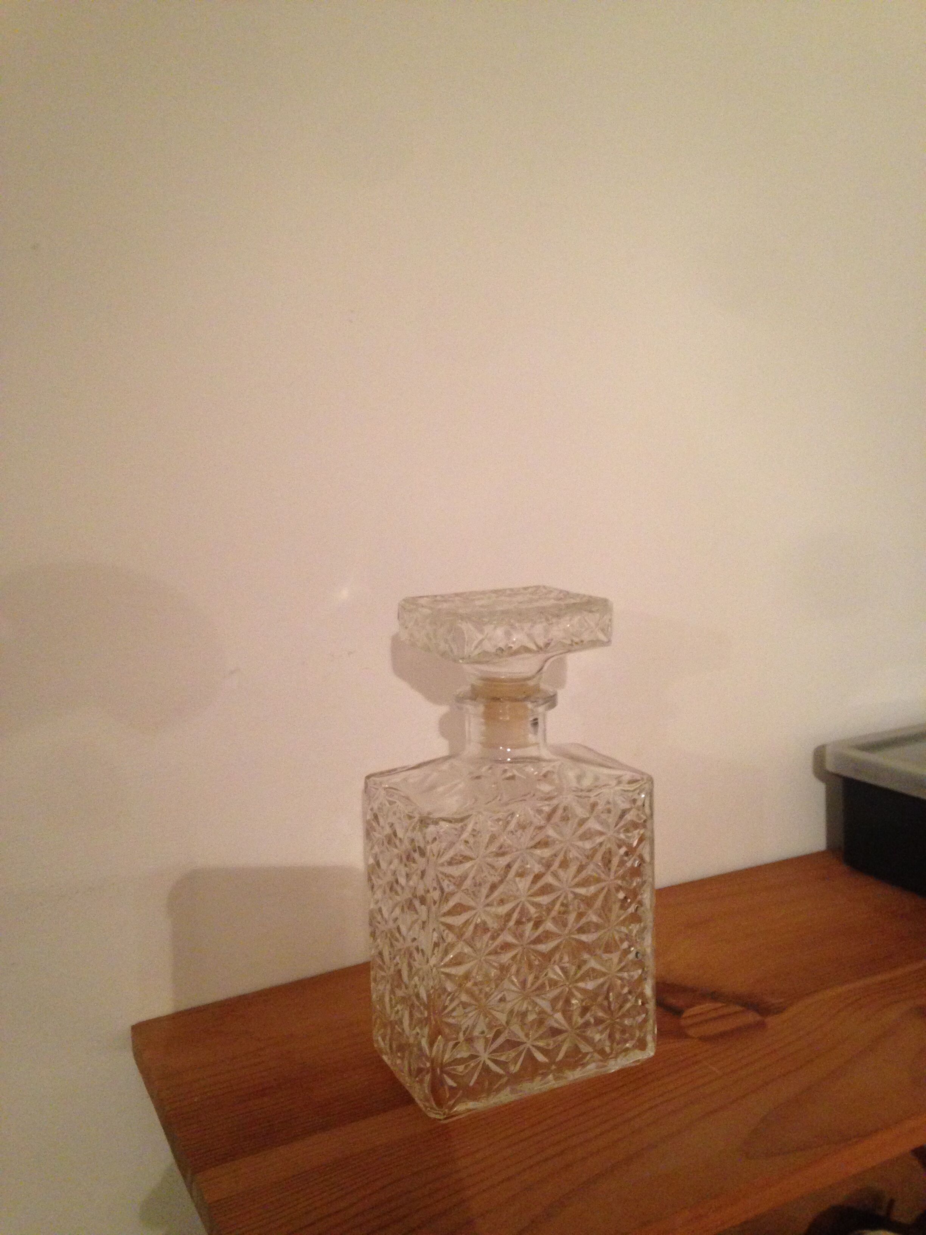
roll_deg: -0.5
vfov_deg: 55.4
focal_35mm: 33
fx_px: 1177
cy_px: 618
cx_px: 463
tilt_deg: -4.1
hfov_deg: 42.9
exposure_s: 1/20
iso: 320
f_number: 2.4
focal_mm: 4.12
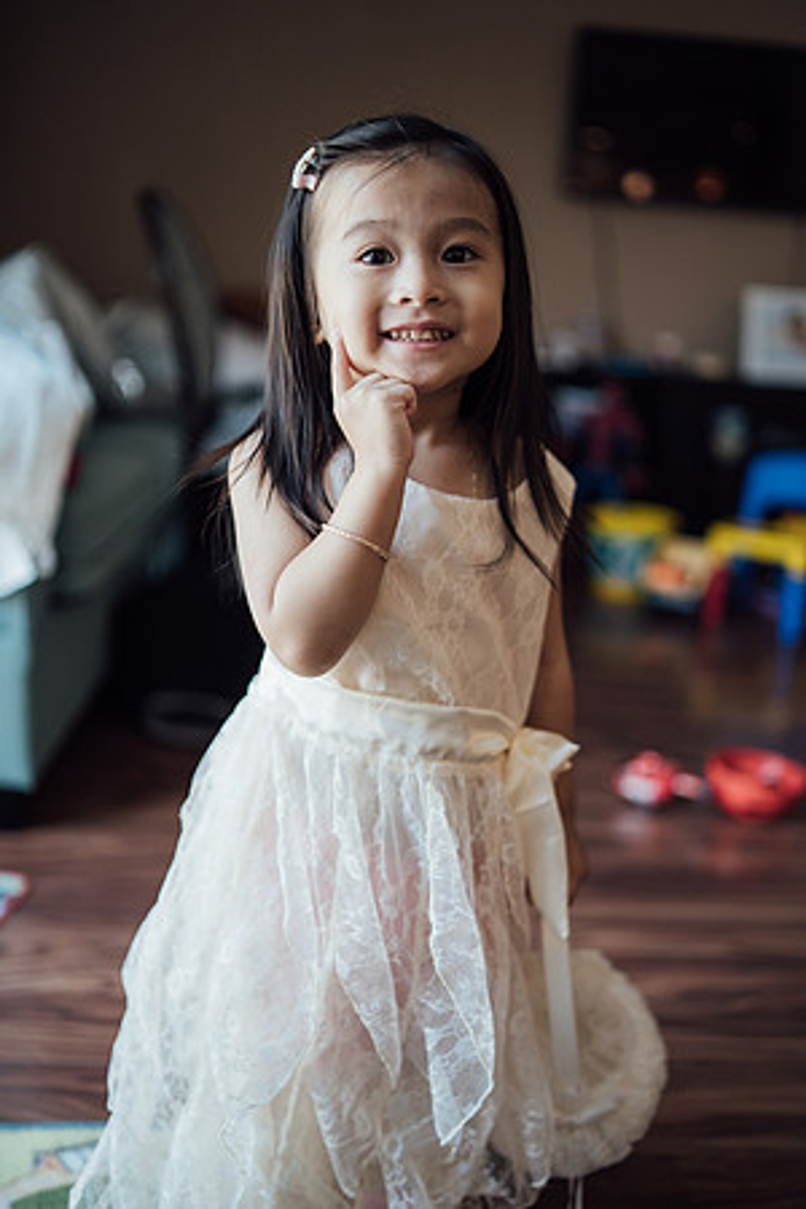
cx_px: 403
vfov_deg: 54.4
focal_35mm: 35
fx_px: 1175
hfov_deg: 37.9
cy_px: 604
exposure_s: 1/400
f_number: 1.4
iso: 320
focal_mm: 35
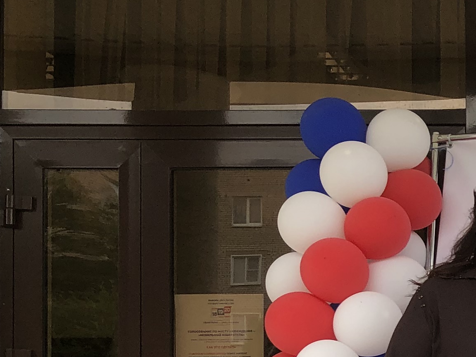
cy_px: 434
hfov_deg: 17.3
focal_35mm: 98
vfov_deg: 14.6
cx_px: 786
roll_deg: +0.3
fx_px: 1348
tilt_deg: +0.2
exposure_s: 1/190
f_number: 1.8
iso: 20
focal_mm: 3.99
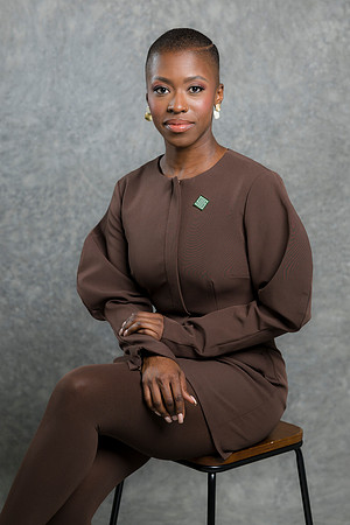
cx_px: 175
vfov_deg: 23.9
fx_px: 1239
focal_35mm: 85
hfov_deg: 16.1
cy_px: 262
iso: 125
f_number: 5
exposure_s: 1/200
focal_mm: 85
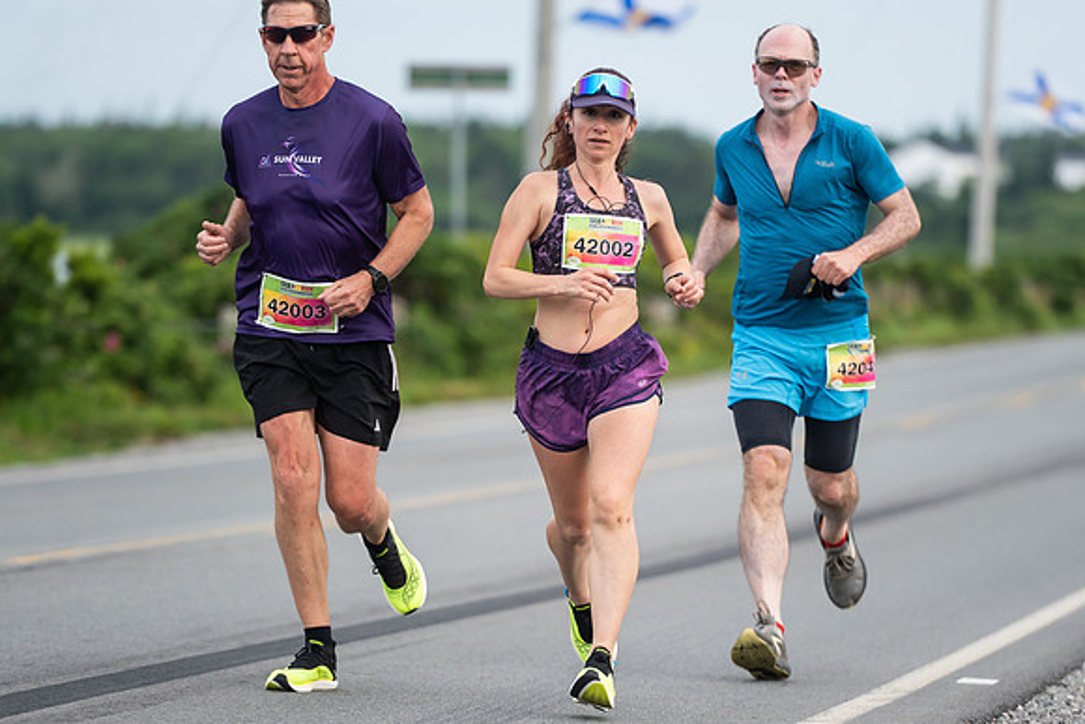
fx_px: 7655
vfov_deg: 5.4
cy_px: 460
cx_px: 542
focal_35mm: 254
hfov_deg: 8.1
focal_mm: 200
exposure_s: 1/800
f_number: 4.5
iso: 500
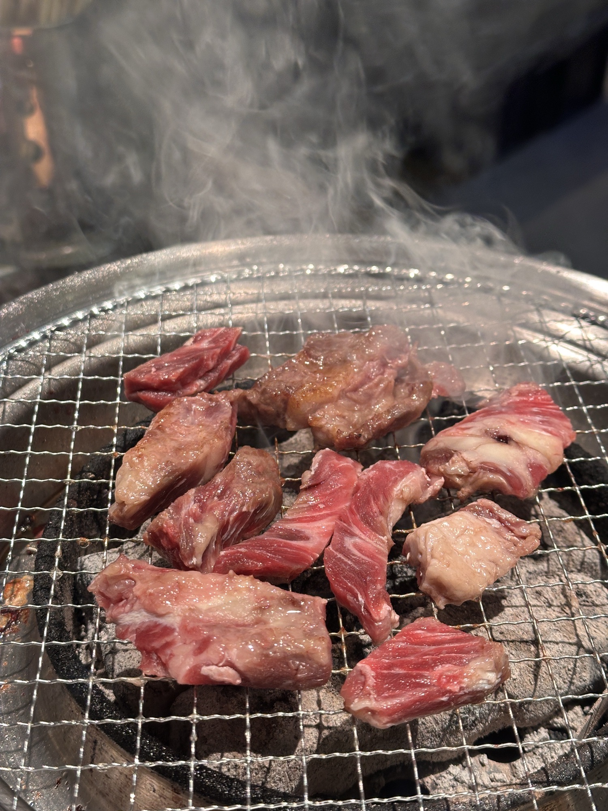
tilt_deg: -35.4
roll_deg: -2.3
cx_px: 304
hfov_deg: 30.3
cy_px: 406
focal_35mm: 48
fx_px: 1124
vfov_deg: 39.7
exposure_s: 1/50
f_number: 1.78
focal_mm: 6.86
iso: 80
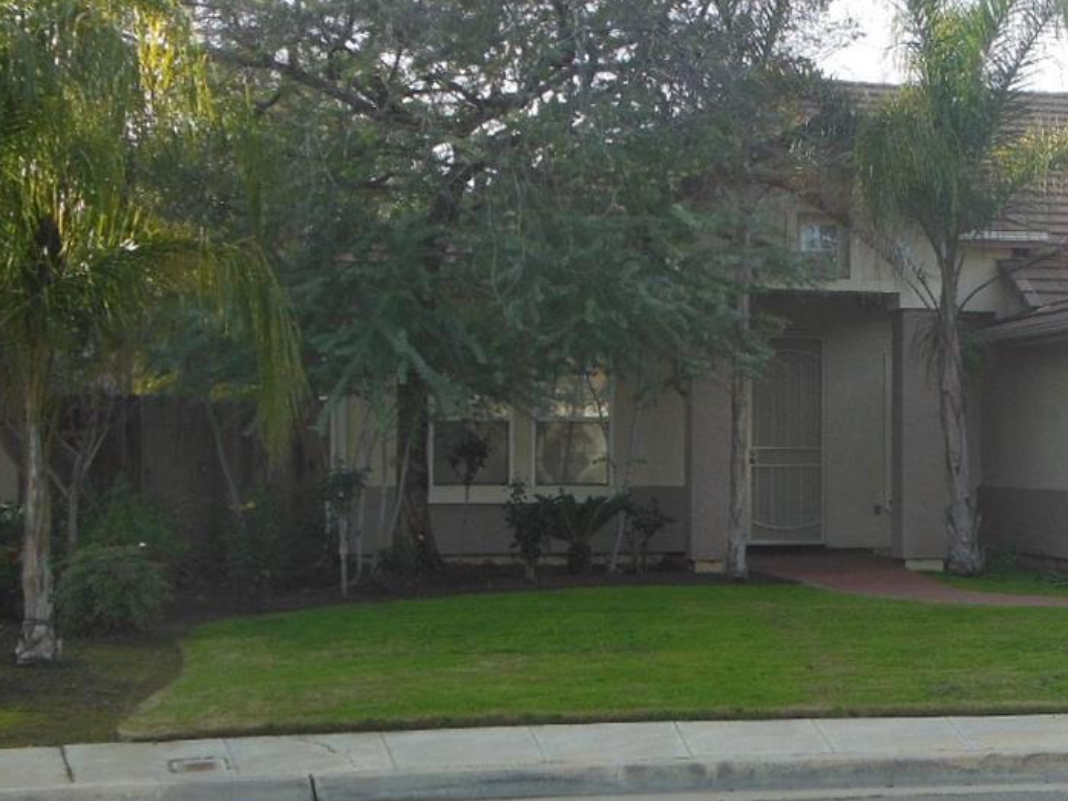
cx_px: 1013
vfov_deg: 20.7
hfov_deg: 26.3
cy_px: 508
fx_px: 2191
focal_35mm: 71
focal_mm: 6
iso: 125
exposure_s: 1/400
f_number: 3.5
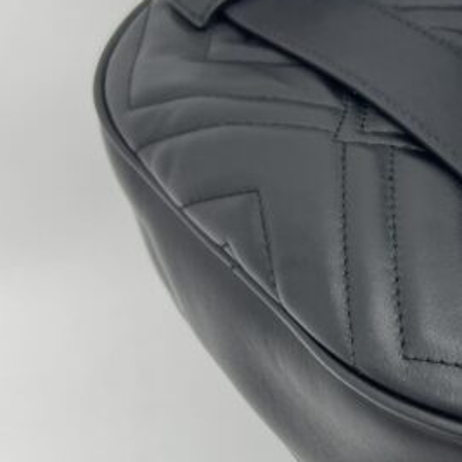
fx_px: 1329
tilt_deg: -46.0
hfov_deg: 19.0
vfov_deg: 19.6
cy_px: 339
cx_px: 495
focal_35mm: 88
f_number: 1.5
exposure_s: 1/100
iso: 50
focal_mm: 5.7
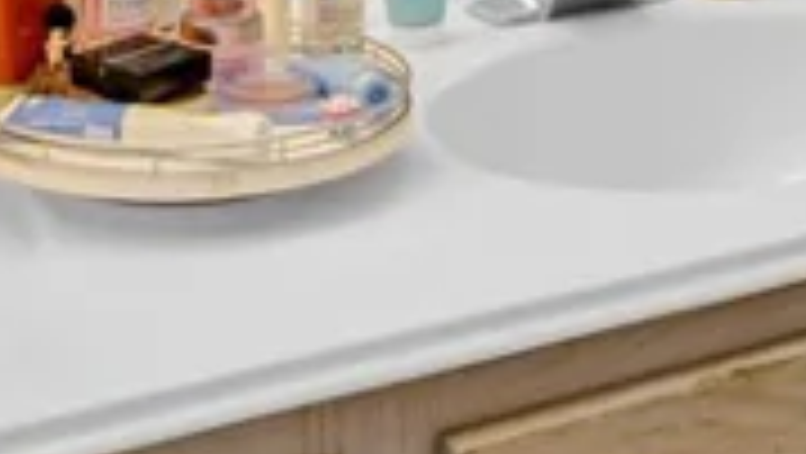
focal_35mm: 90
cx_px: 410
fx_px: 1925
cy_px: -584
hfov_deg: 23.6
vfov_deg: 11.5
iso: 400
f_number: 9
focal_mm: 10
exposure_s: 1/25
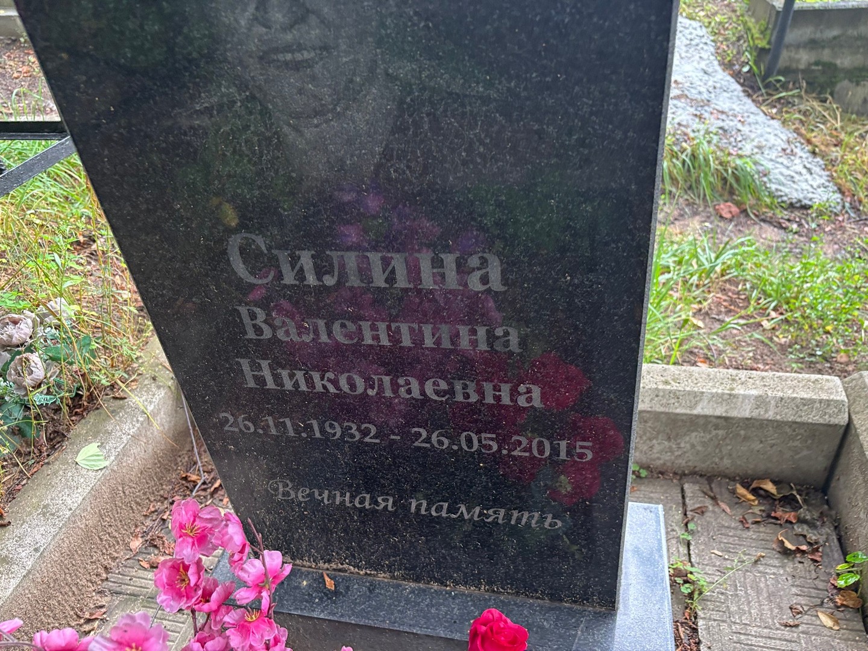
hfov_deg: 67.3
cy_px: 326
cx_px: 434
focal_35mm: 26
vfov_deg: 53.1
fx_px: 652
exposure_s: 1/60
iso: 250
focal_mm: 5.96
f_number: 1.6
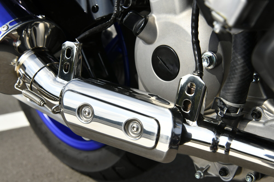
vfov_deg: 27.0
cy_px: 91
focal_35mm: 50
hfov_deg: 39.6
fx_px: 380
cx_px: 137
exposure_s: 1/1250
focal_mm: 50
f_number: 10
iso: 500
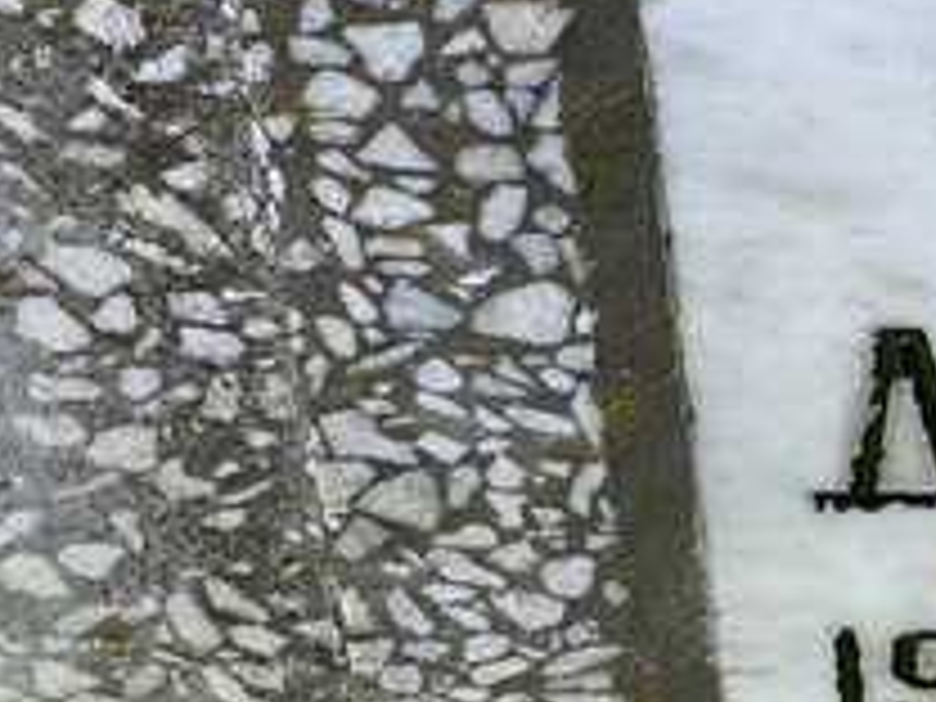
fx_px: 5408
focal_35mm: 200
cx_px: 1714
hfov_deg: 9.4
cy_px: 135
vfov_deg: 7.4
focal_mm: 6
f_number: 2
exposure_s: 1/122
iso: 40
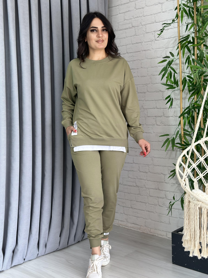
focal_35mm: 48
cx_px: 104
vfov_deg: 39.7
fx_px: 385
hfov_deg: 30.3
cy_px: 139
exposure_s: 1/223
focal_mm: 6.86
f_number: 1.78
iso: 80
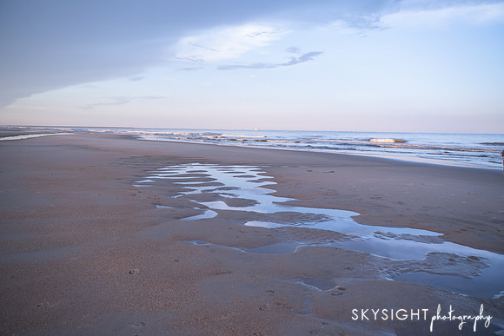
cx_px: 252
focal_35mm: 28
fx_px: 392
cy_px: 168
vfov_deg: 46.4
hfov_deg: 65.5
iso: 640
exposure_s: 1/500
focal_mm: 28
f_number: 2.8
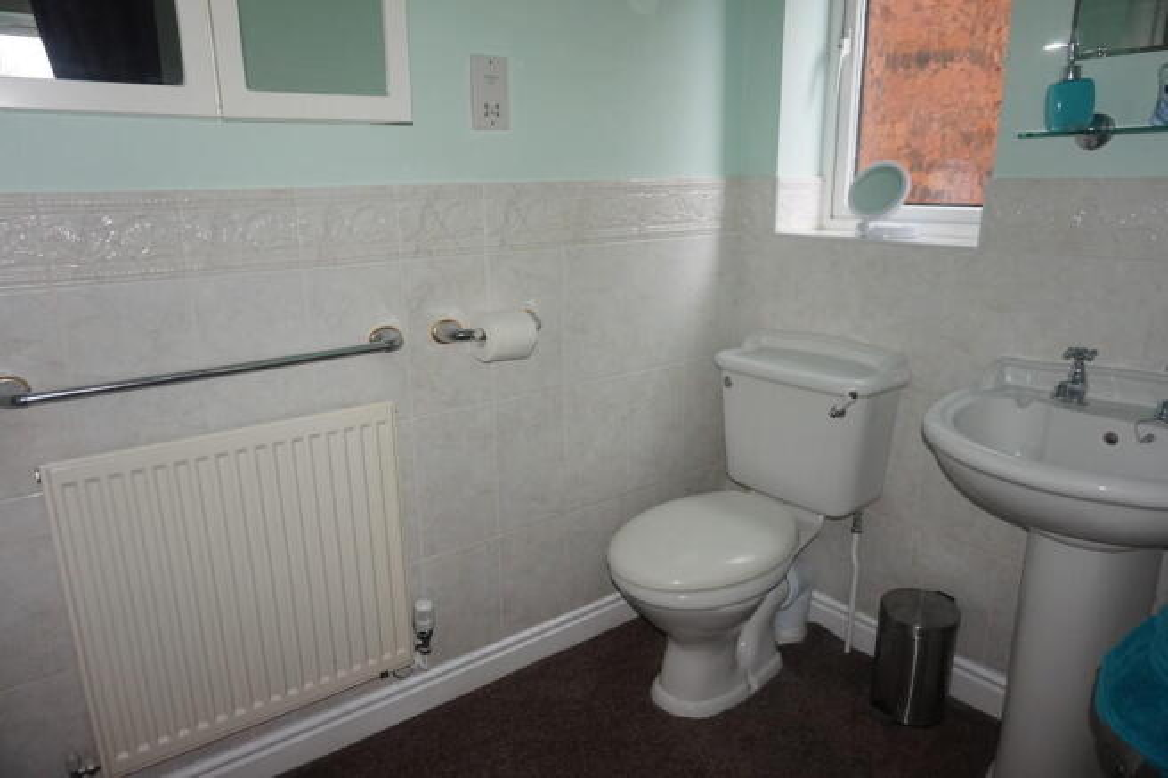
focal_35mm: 24
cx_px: 584
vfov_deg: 53.1
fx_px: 778
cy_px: 389
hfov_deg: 73.8
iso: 800
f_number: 3.5
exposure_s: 1/160
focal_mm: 16
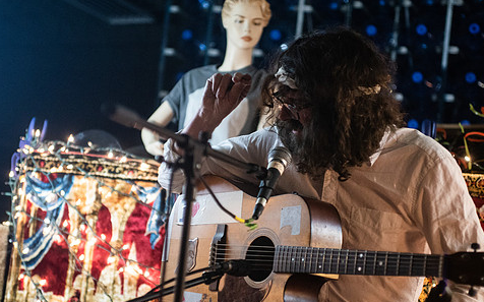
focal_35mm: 87
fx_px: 1147
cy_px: 171
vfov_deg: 15.0
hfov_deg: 23.8
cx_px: 257
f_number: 2.8
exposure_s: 1/80
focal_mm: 70
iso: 2500
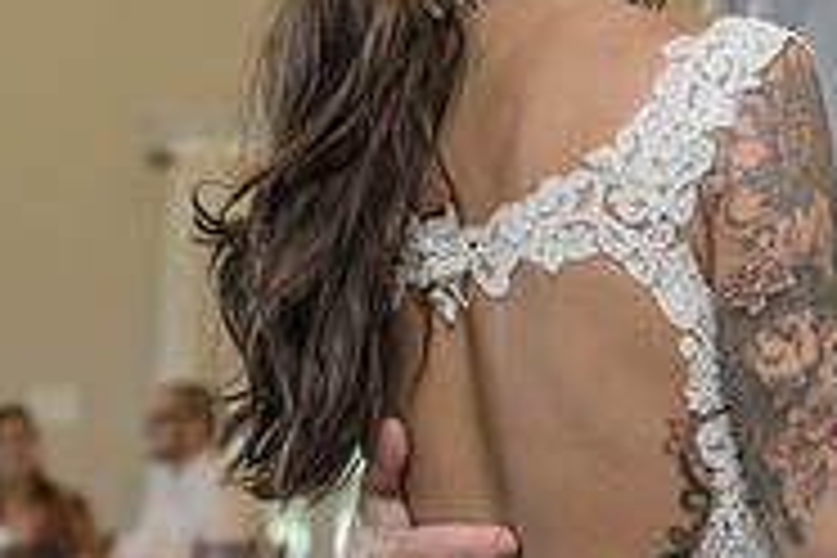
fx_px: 6091
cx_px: 953
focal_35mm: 262
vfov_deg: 5.2
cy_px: -138
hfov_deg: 7.8
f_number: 4
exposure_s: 1/250
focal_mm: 70
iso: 2000
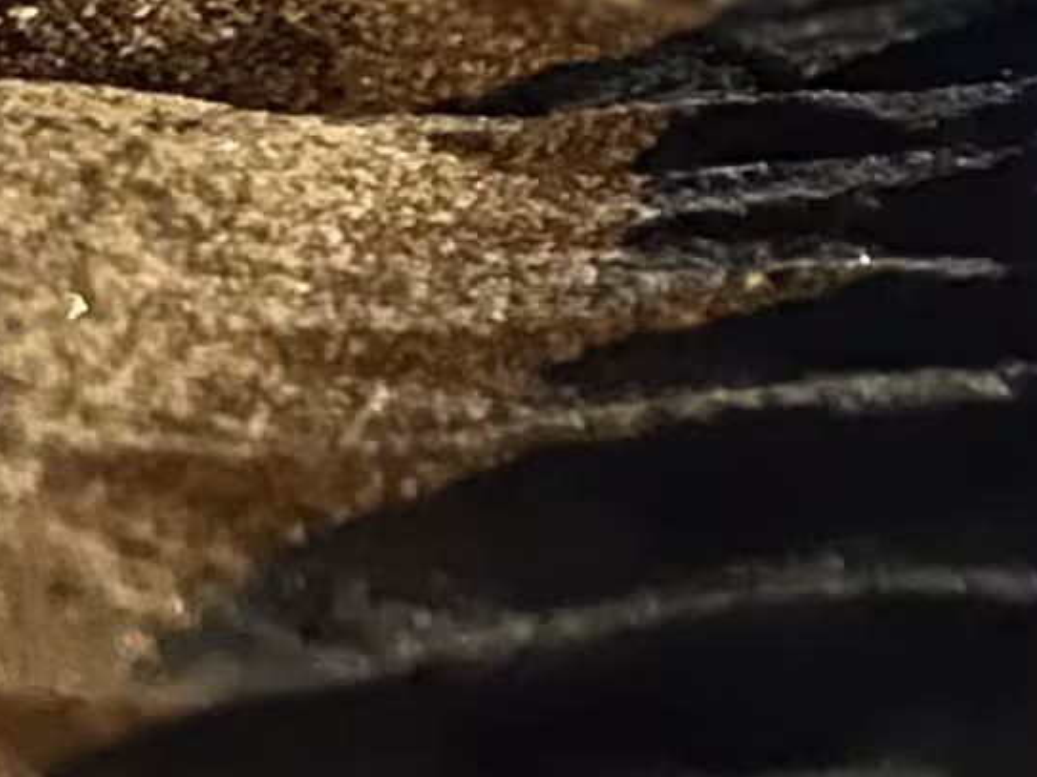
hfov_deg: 8.1
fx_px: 5780
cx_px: 3533
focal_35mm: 193
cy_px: -521
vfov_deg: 7.5
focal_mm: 5.7
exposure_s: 1/10
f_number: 1.5
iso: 1000
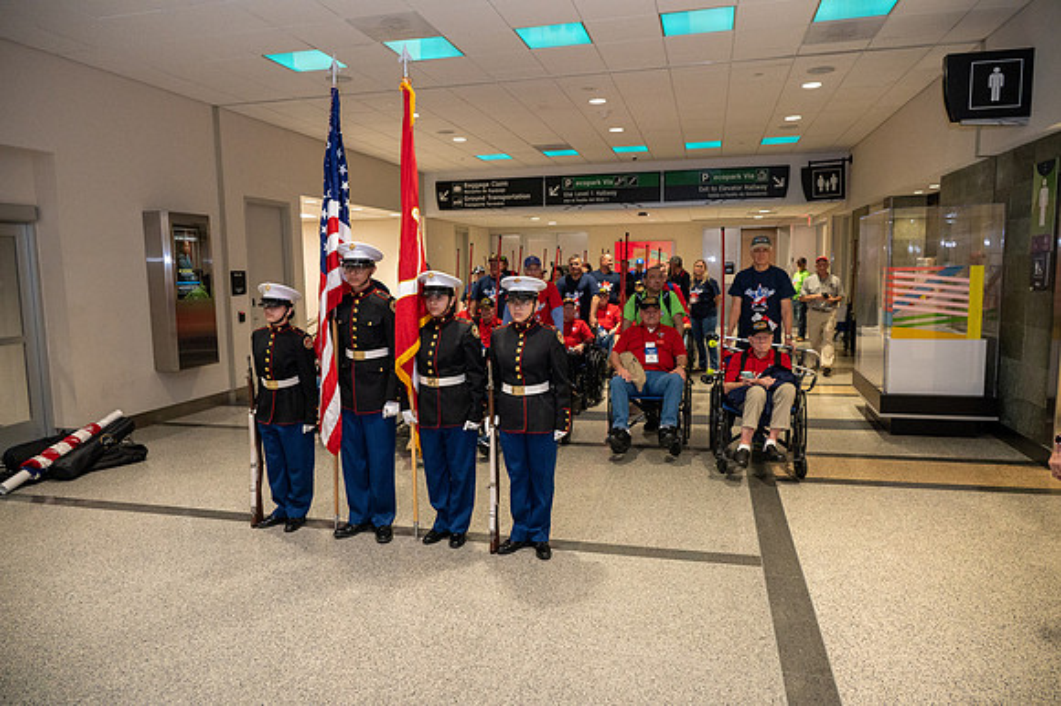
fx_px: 707
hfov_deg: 73.8
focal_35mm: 24
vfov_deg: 53.1
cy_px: 353
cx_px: 530
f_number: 5
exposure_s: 1/160
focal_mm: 24
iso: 4500
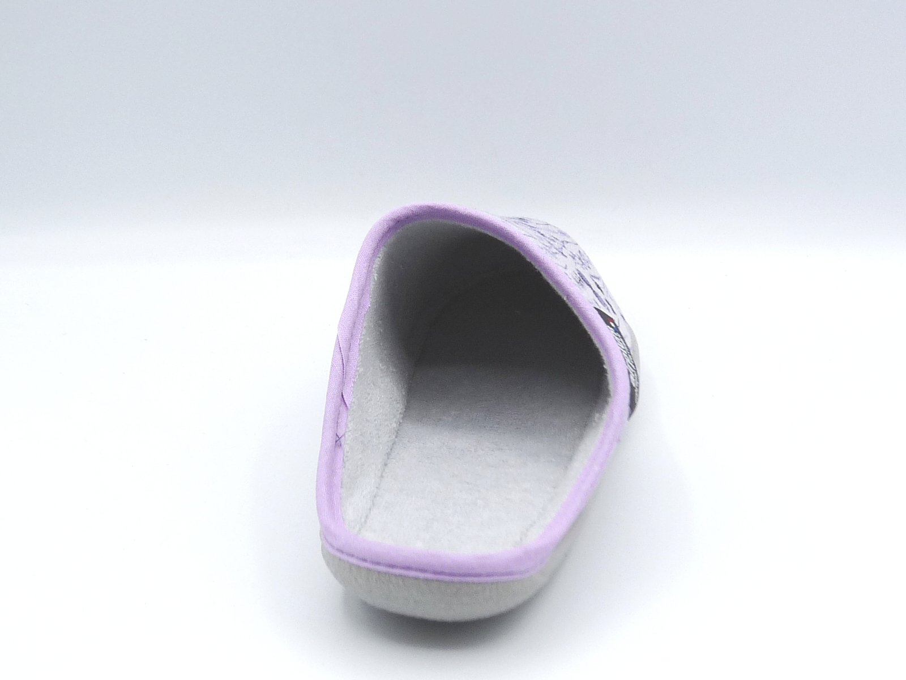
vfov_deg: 30.3
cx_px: 453
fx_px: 1256
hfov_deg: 39.7
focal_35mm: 48
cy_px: 340
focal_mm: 4.8
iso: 100
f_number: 4.5
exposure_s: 1/250
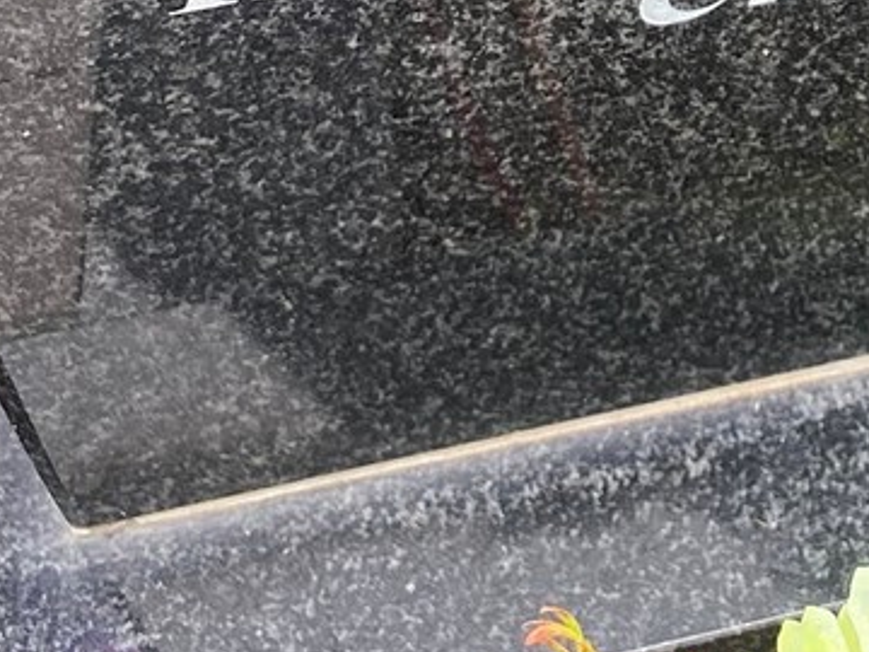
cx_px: 1127
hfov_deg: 17.7
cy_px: -640
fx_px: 2611
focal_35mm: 104
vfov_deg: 12.6
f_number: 1.8
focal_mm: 4.25
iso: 32
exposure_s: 1/228
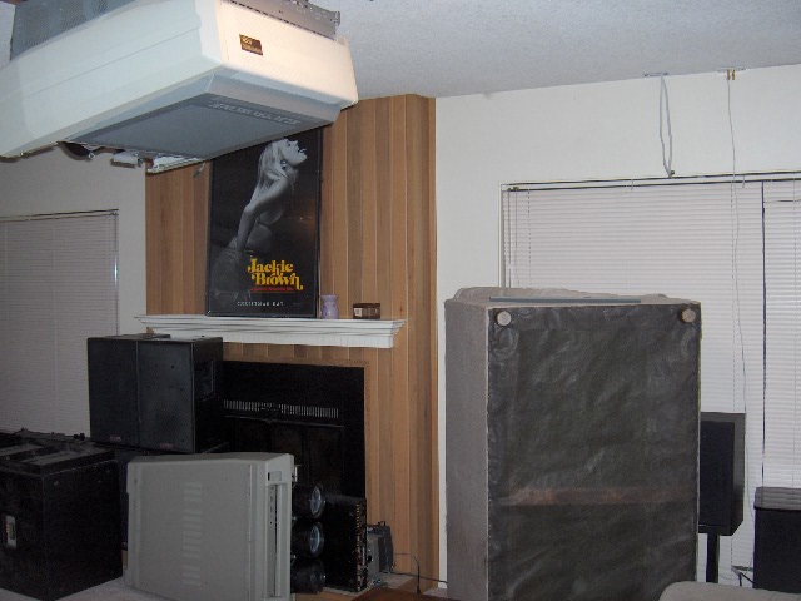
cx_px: 400
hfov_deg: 47.9
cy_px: 300
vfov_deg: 36.8
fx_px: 902
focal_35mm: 39
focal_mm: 8
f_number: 2.8
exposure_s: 1/60
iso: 100
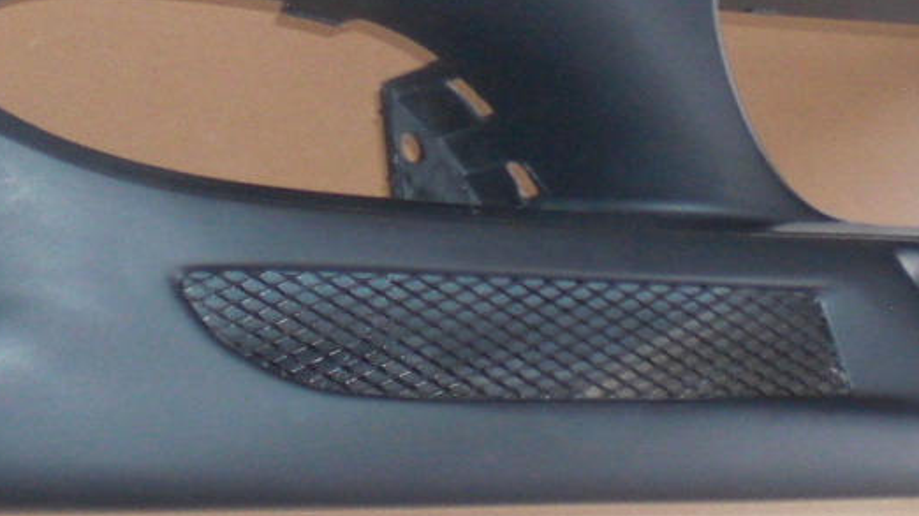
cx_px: 343
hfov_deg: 16.9
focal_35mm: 127
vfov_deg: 9.4
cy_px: -39
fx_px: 3093
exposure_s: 1/30
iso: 200
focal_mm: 6.3
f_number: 3.1
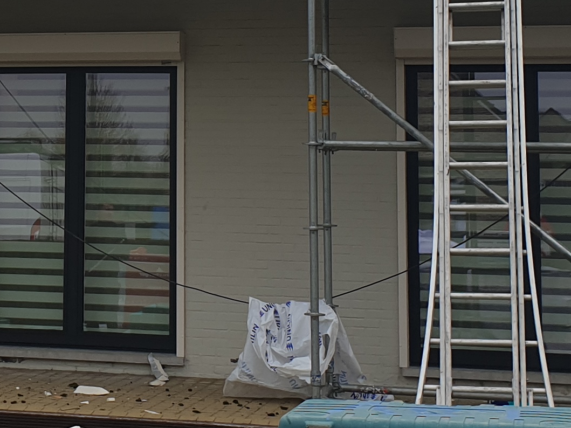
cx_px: 35
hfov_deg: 19.4
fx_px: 1633
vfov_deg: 14.8
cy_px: 54
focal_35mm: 99
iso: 50
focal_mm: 4.3
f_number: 2.4
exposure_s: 1/501
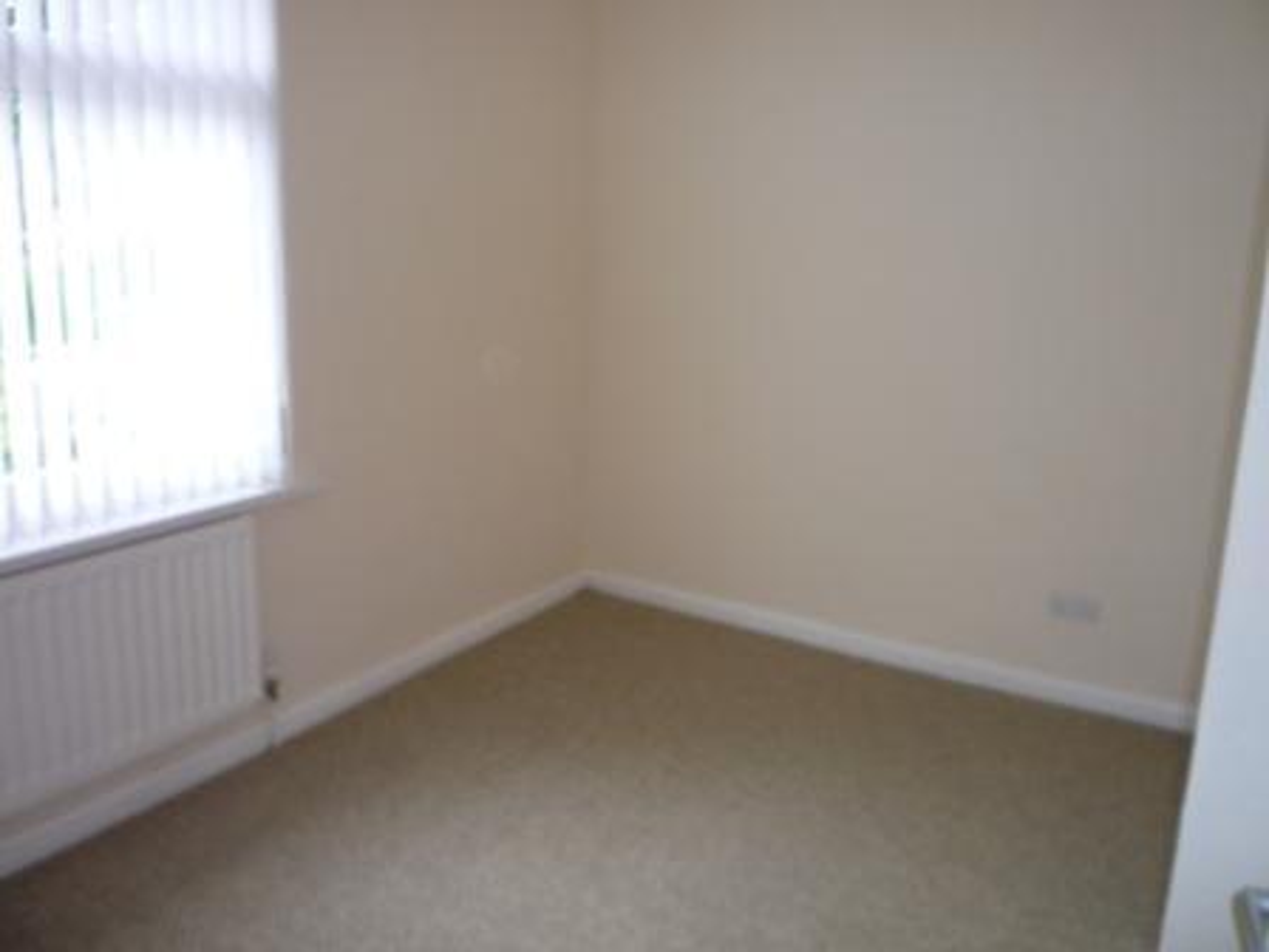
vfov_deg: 46.8
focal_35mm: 30
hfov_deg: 60.0
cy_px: 476
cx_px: 634
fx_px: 1100
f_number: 3.3
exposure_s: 1/30
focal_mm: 5.2
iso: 100
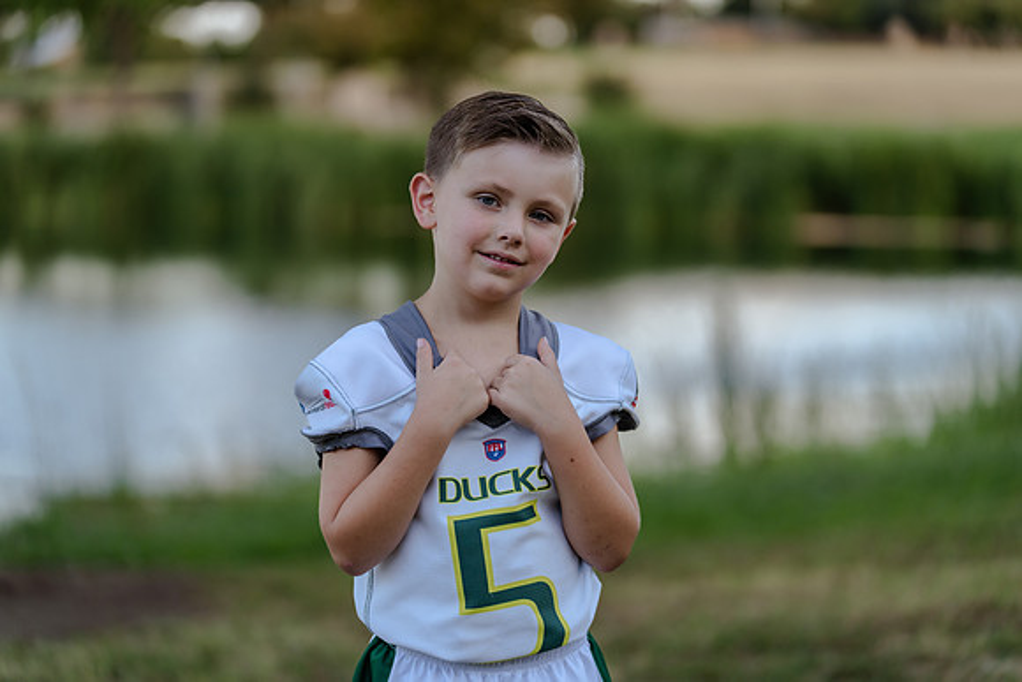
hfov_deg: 20.0
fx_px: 2896
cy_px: 341
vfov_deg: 13.4
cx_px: 511
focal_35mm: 102
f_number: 2.8
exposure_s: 1/320
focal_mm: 102
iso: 160
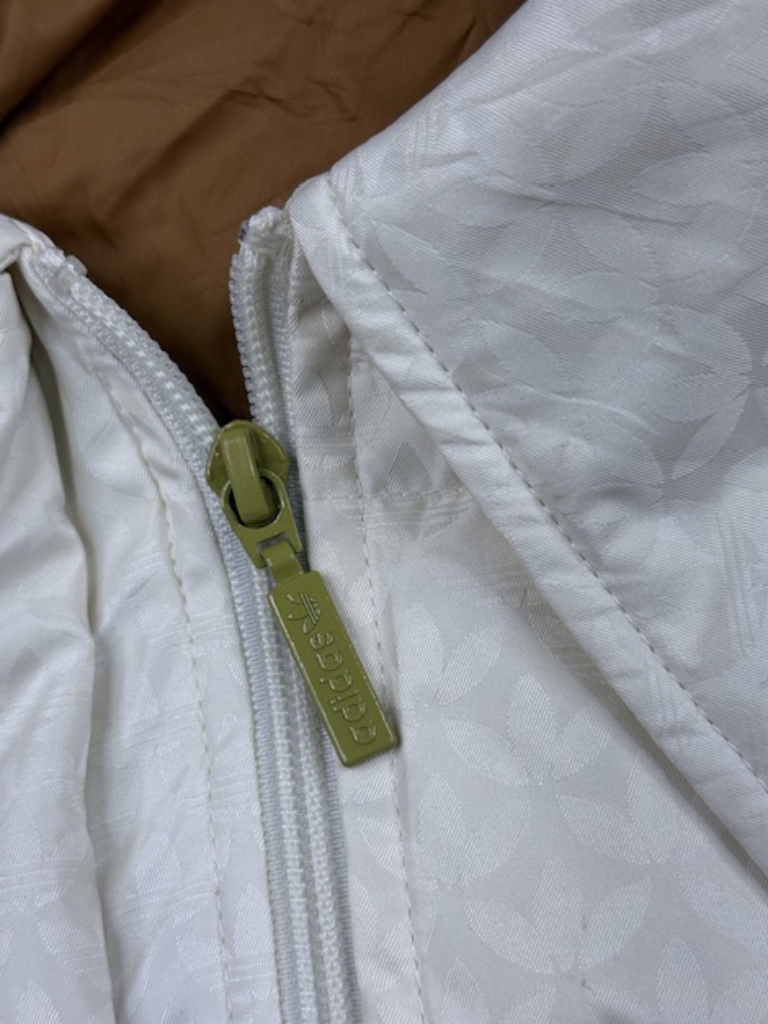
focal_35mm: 49
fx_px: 1450
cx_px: 381
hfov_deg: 29.7
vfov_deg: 38.9
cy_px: 516
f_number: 1.78
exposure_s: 1/458
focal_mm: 6.76
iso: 64
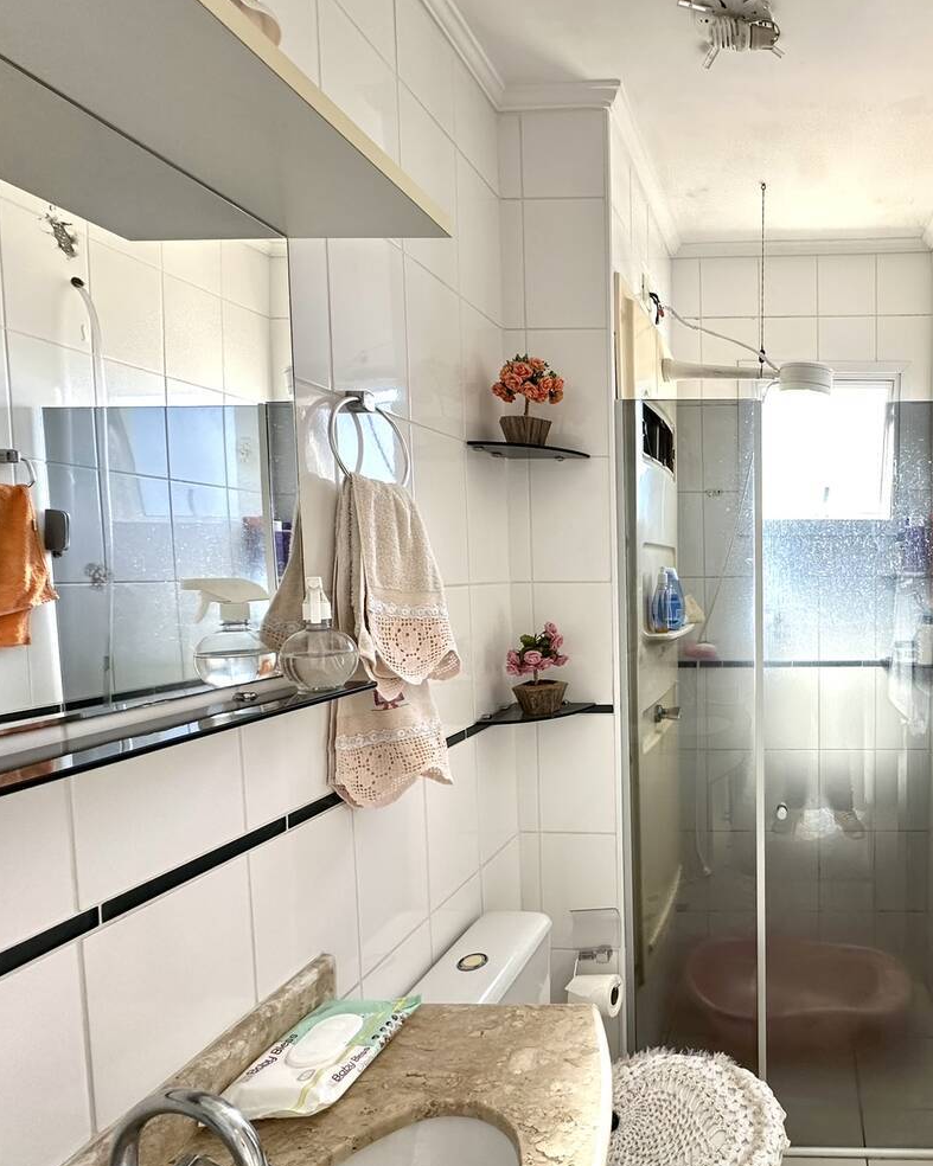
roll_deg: -0.1
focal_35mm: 20
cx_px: 791
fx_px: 690
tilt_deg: -3.8
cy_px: 609
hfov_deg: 60.5
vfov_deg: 80.3
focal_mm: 2.22
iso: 125
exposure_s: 1/99
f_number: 2.2
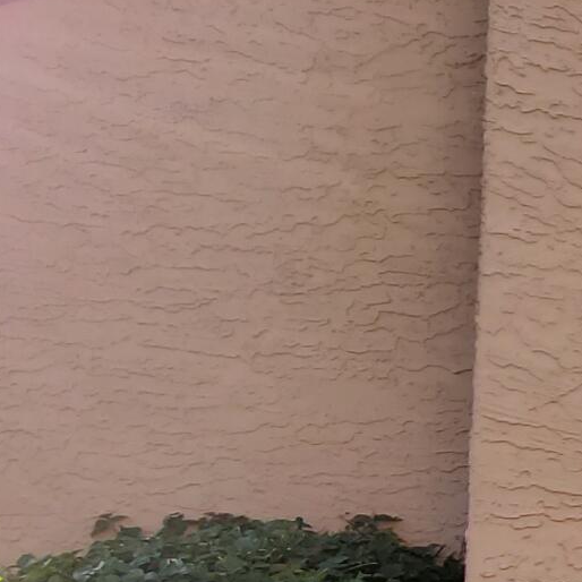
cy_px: 428
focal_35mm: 67
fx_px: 1274
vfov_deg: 25.5
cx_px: 1346
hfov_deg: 15.6
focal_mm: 1.8
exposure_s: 1/469
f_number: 2.2
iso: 50
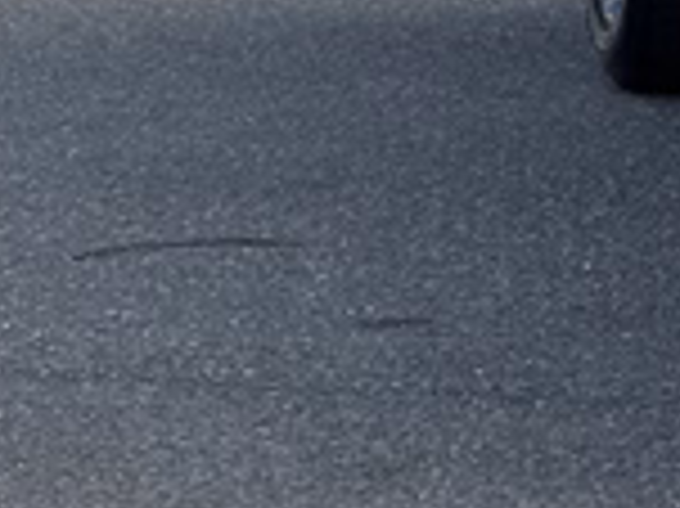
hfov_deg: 4.7
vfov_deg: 3.6
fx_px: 8028
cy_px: -400
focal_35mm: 409
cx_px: 1738
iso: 32
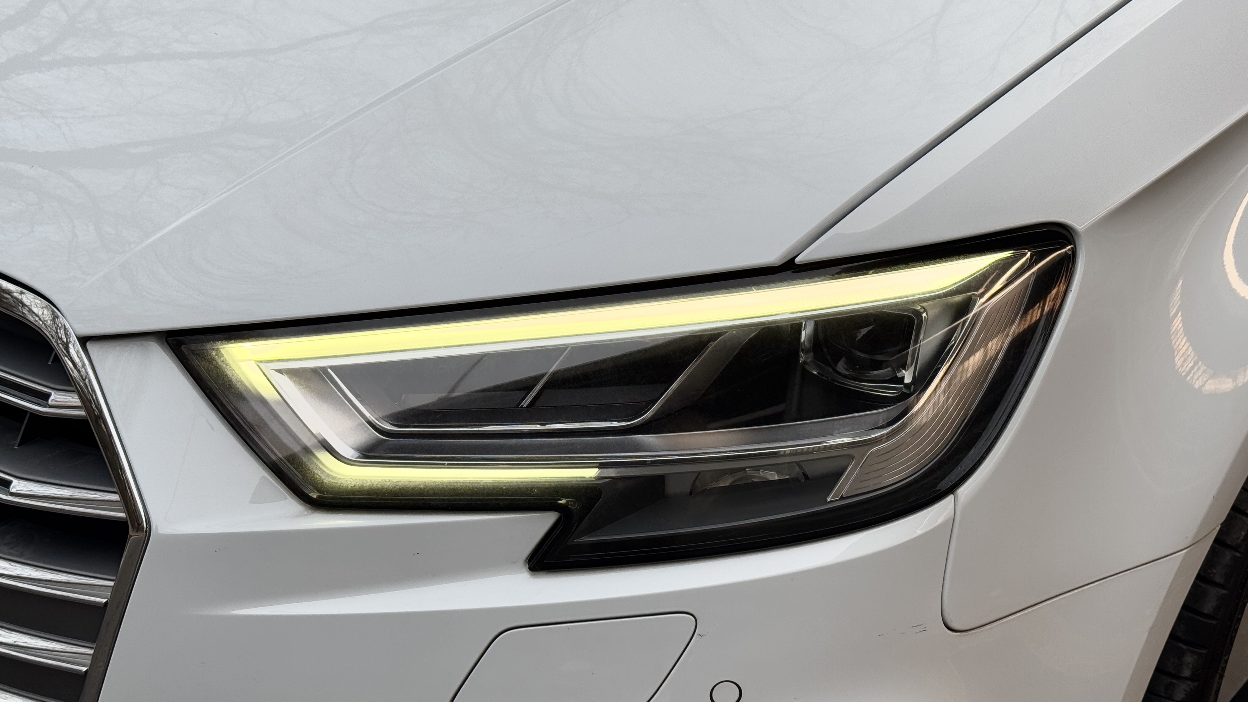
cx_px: 624
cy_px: 416
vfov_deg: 22.6
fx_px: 1754
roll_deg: -1.5
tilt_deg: -30.1
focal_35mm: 53
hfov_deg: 39.2
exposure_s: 1/189
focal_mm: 6.76
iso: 64
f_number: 1.78
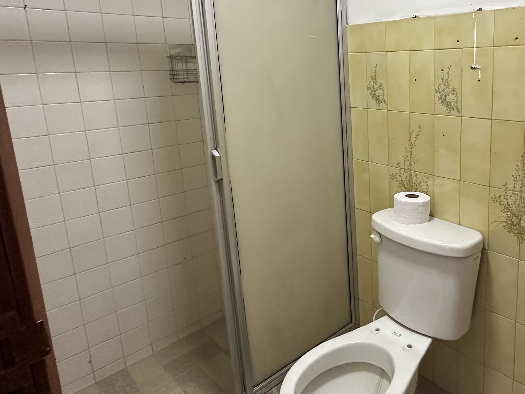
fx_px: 409
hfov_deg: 61.7
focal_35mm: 27
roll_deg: +0.9
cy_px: 145
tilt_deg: -11.3
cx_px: 393
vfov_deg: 50.8
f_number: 2.2
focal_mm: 2.22
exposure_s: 1/120
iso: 320
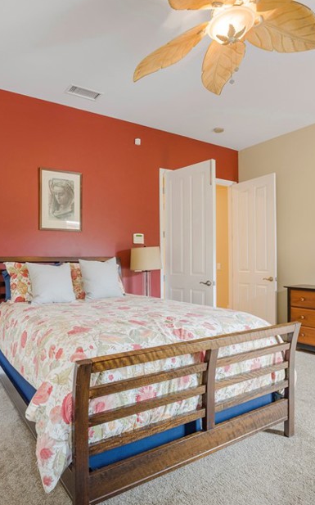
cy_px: 267
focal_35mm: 22
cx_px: 95
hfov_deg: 53.5
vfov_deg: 79.6
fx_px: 303
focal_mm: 13
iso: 640
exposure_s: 1/3
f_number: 7.1
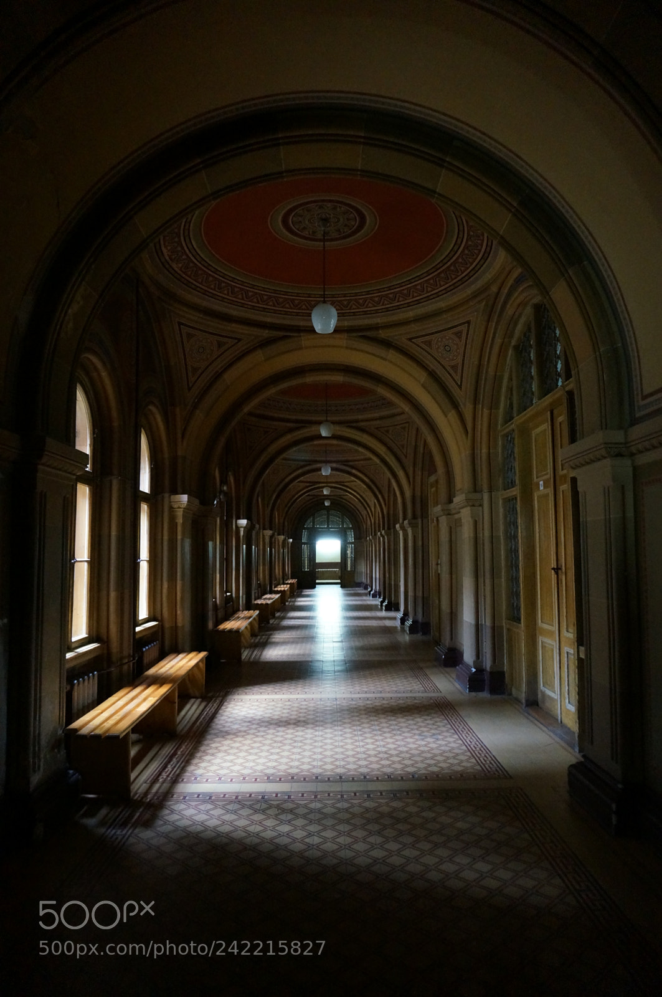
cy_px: 498
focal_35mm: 24
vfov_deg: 73.8
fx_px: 664
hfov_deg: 53.0
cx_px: 331
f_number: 3.5
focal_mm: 16
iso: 3200
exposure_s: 1/10
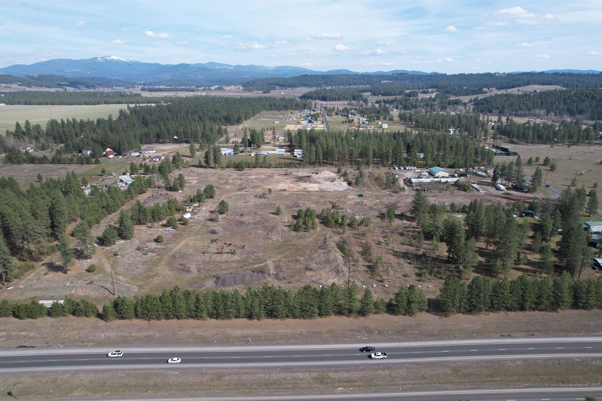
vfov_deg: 57.2
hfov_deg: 78.6
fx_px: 368
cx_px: 301
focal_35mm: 22
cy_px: 200
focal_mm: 8.38
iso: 100
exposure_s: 1/1250
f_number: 2.8
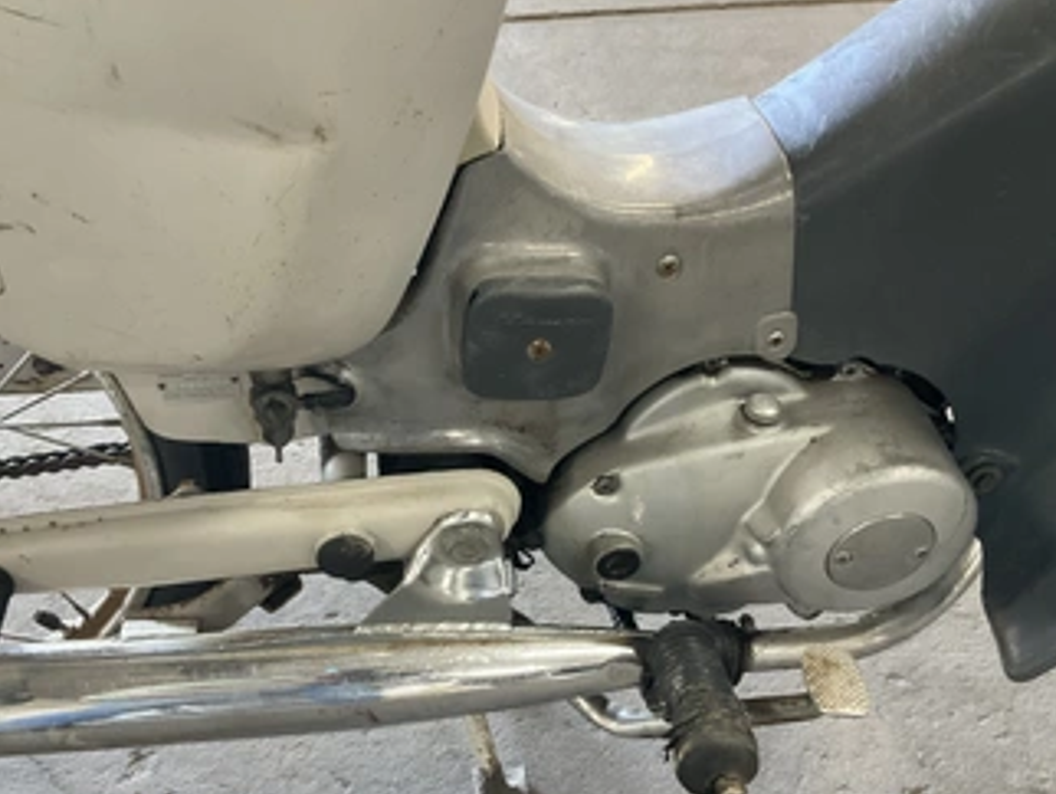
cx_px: 548
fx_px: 1099
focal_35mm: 36
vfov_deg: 39.6
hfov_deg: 51.3
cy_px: 463
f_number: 1.8
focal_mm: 3
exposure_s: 1/60
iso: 250
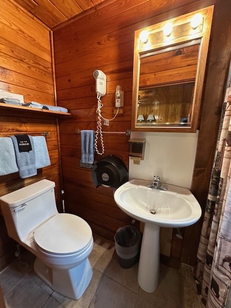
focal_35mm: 14
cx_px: 116
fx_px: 125
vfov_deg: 102.1
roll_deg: -1.5
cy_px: 154
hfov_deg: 85.7
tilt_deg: -10.5
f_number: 2.2
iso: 640
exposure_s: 1/60
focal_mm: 2.22
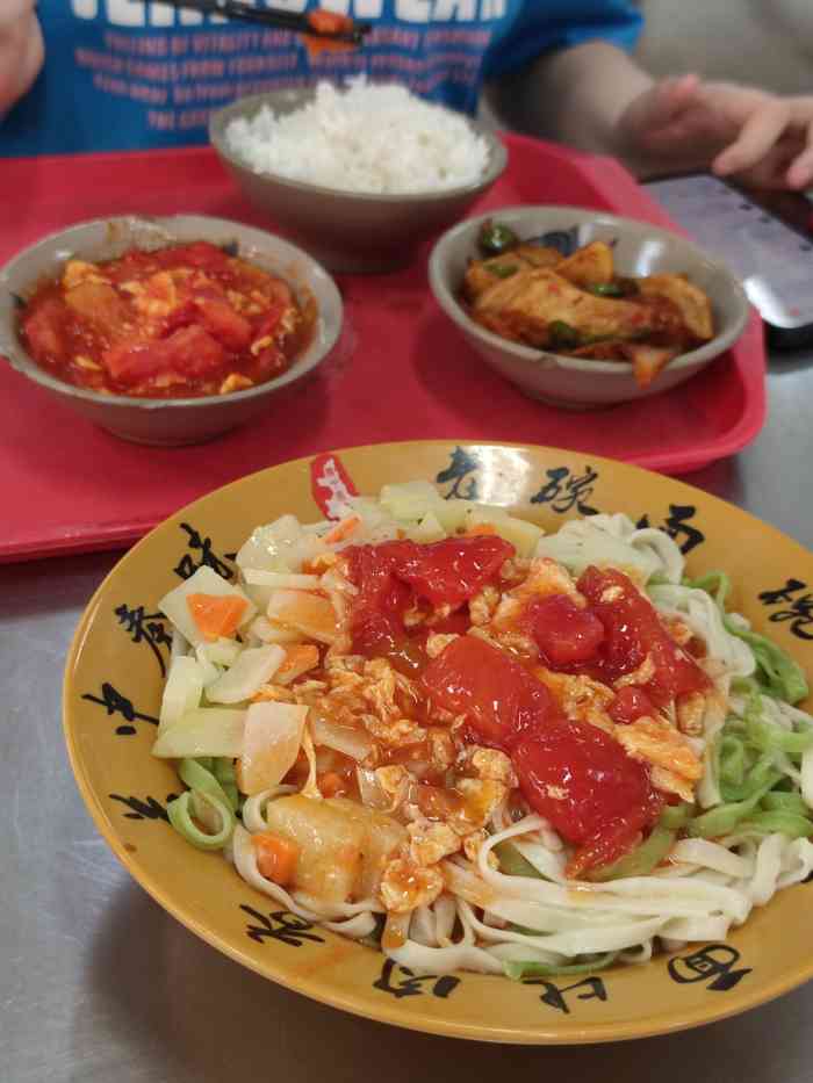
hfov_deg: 29.1
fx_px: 1565
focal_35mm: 50
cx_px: 406
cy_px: 542
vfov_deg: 38.2
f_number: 1.69
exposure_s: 1/60.2
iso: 371
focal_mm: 6.72
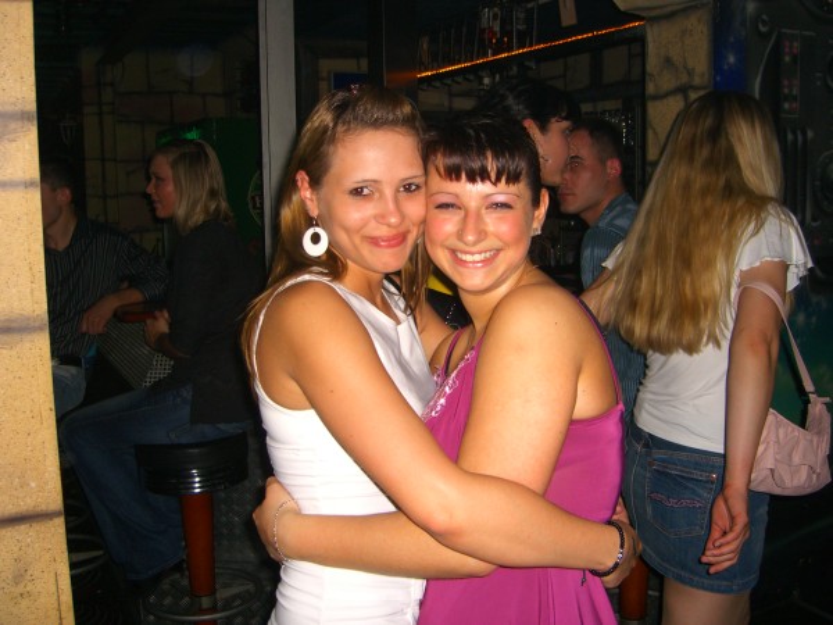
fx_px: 914
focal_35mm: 38
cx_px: 416
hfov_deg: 49.0
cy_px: 312
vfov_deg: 37.7
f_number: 2.8
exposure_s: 1/60
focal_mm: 7.9
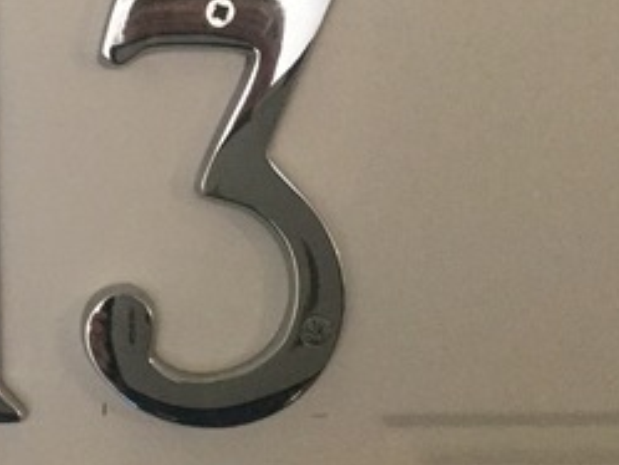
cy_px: 293
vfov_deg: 17.8
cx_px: 78
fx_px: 1485
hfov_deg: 23.0
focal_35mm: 83
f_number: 2.4
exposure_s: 1/20
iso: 200
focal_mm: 3.3
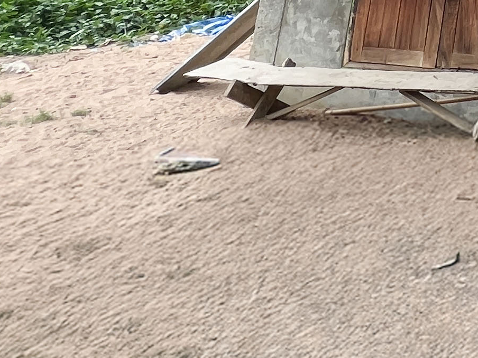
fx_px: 801
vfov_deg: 18.1
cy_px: -341
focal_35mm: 58
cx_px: 843
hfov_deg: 22.0
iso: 32
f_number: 1.8
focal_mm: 1.57
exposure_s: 1/298
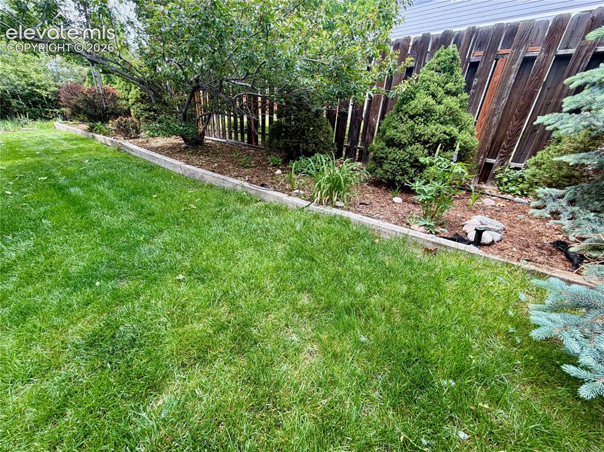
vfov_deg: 85.6
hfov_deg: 102.1
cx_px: 302
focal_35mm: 14
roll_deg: -3.8
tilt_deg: -24.5
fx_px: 244
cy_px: 226
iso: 40
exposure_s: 1/180
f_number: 2.2
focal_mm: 2.22
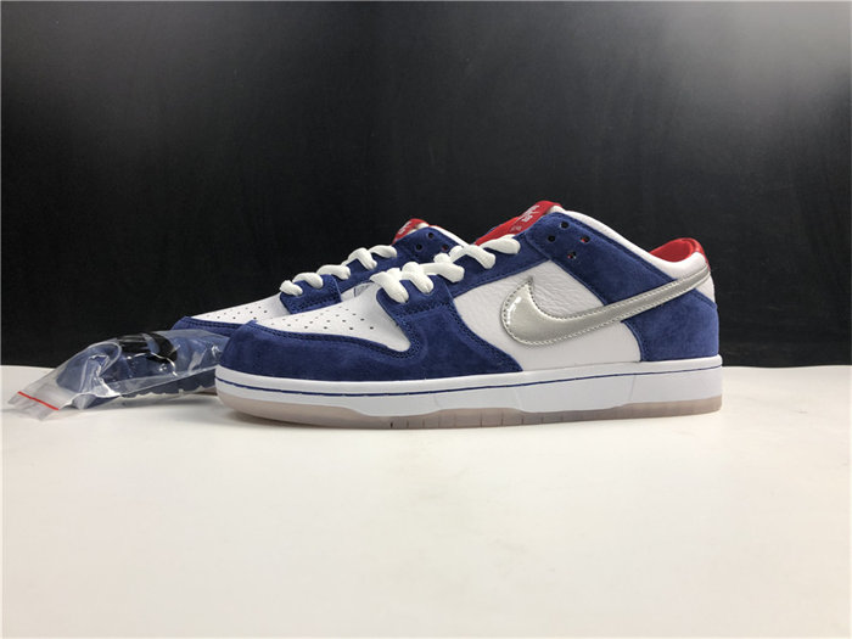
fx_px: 689
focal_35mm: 28
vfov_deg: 49.7
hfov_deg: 63.4
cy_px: 320
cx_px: 426
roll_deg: +1.4
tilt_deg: +3.1
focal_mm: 4
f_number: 1.8
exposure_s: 1/100
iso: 40
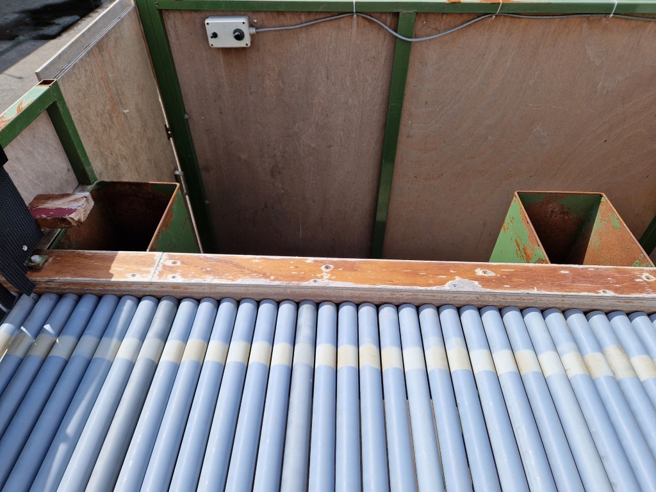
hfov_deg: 73.9
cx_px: 328
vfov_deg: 58.9
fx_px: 436
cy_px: 246
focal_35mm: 23
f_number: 1.8
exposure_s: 1/1940
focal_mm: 5.4
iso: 50
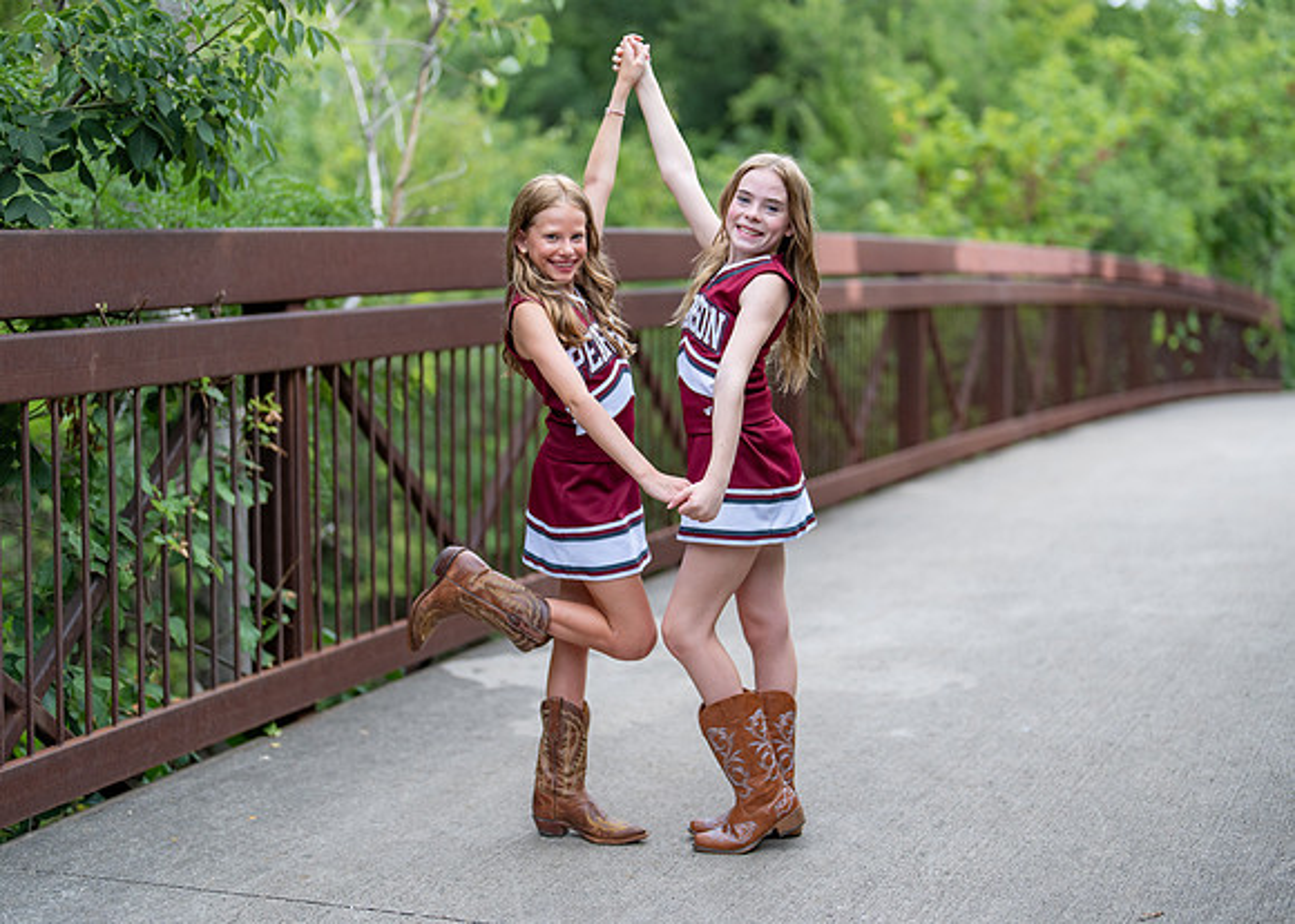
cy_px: 474
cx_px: 695
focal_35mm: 56
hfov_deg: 35.1
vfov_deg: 25.5
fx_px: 2045
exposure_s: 1/1250
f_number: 1.2
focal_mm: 50
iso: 100
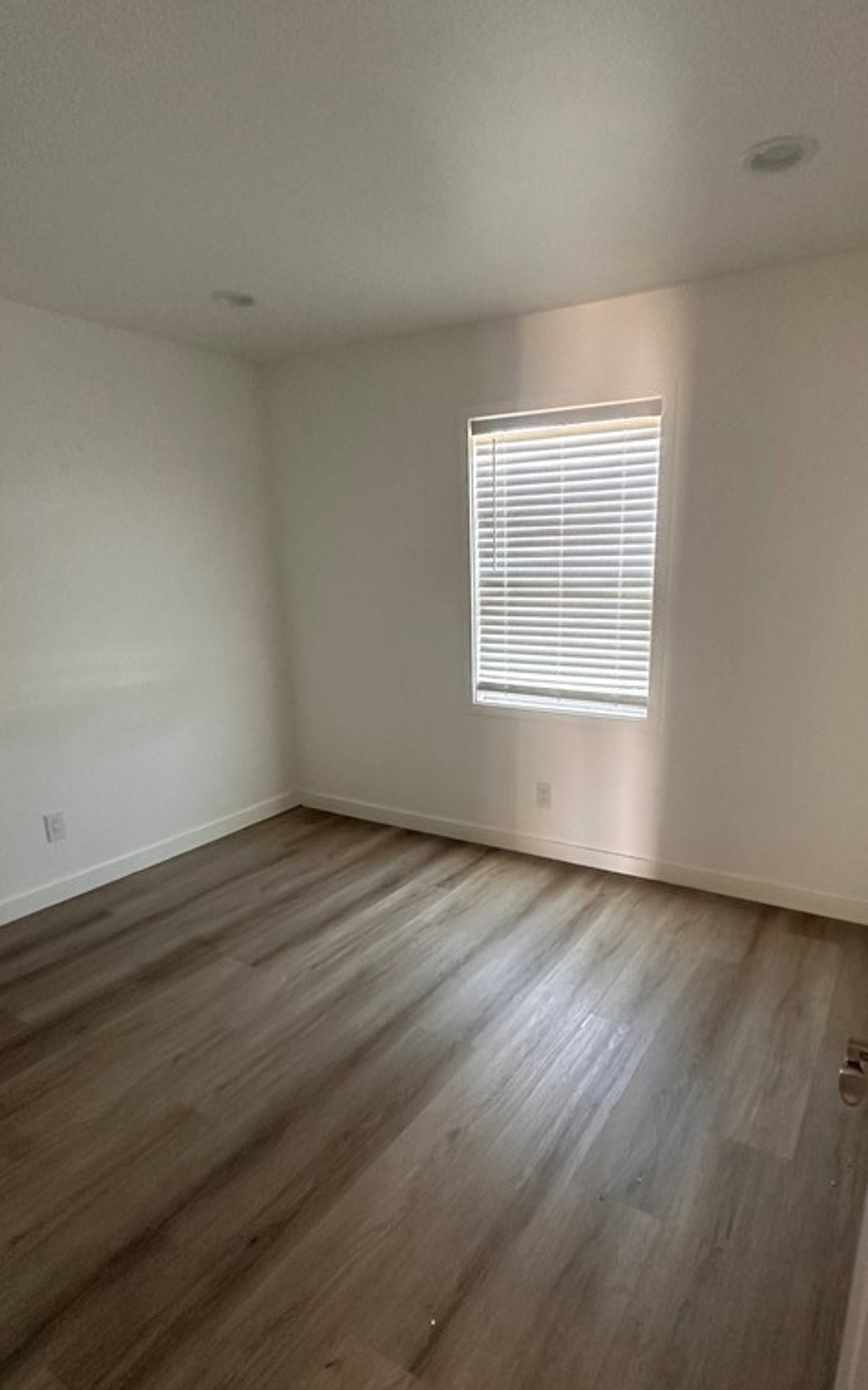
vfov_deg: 84.8
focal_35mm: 20
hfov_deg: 59.5
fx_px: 757
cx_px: 488
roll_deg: -0.3
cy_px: 766
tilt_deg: -15.3
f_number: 2.2
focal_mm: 2.22
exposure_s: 1/60
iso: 400
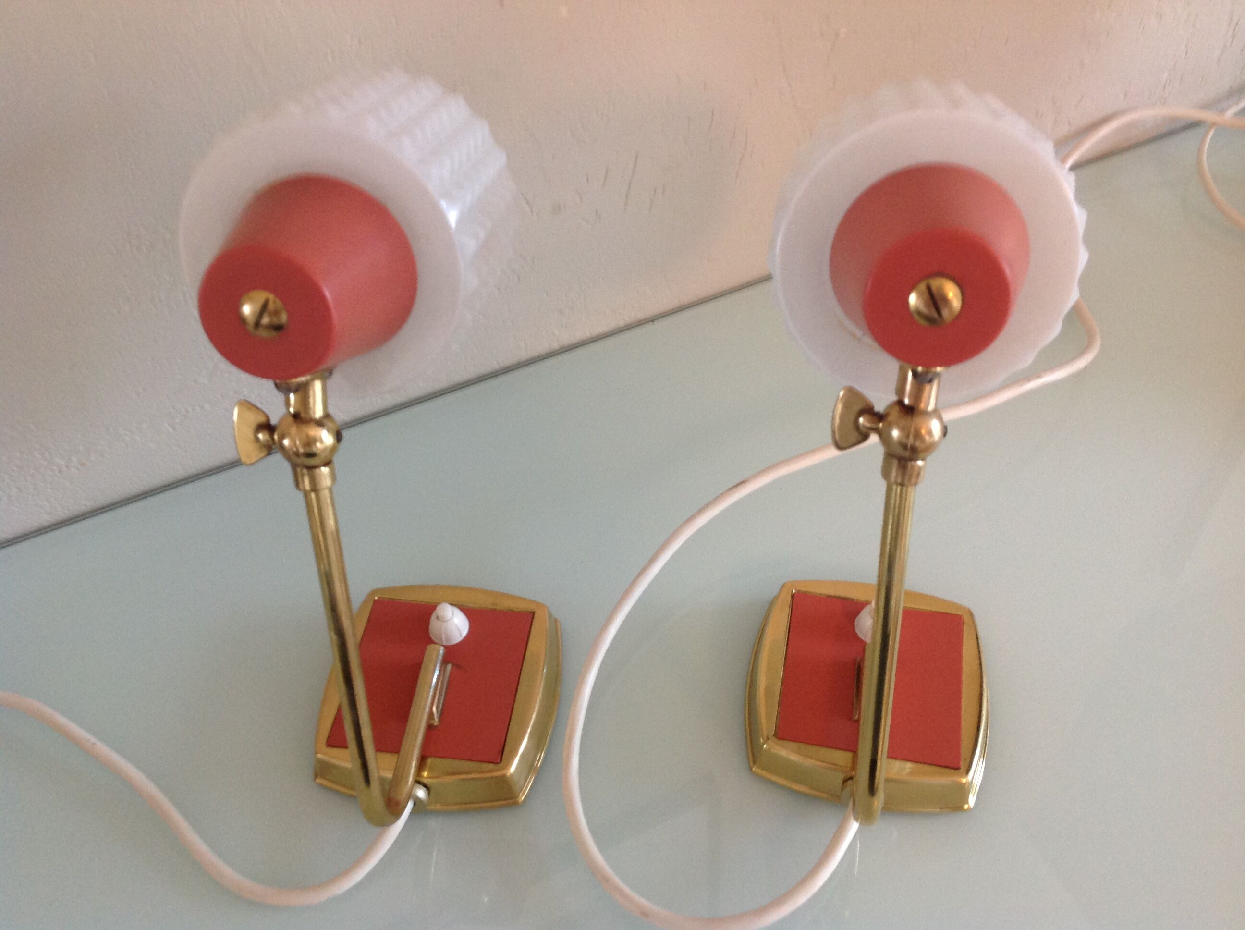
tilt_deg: -50.8
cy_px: 465
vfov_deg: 40.6
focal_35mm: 35
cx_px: 622
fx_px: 1257
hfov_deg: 52.7
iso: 125
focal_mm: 4.28
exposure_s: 1/15
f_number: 2.4
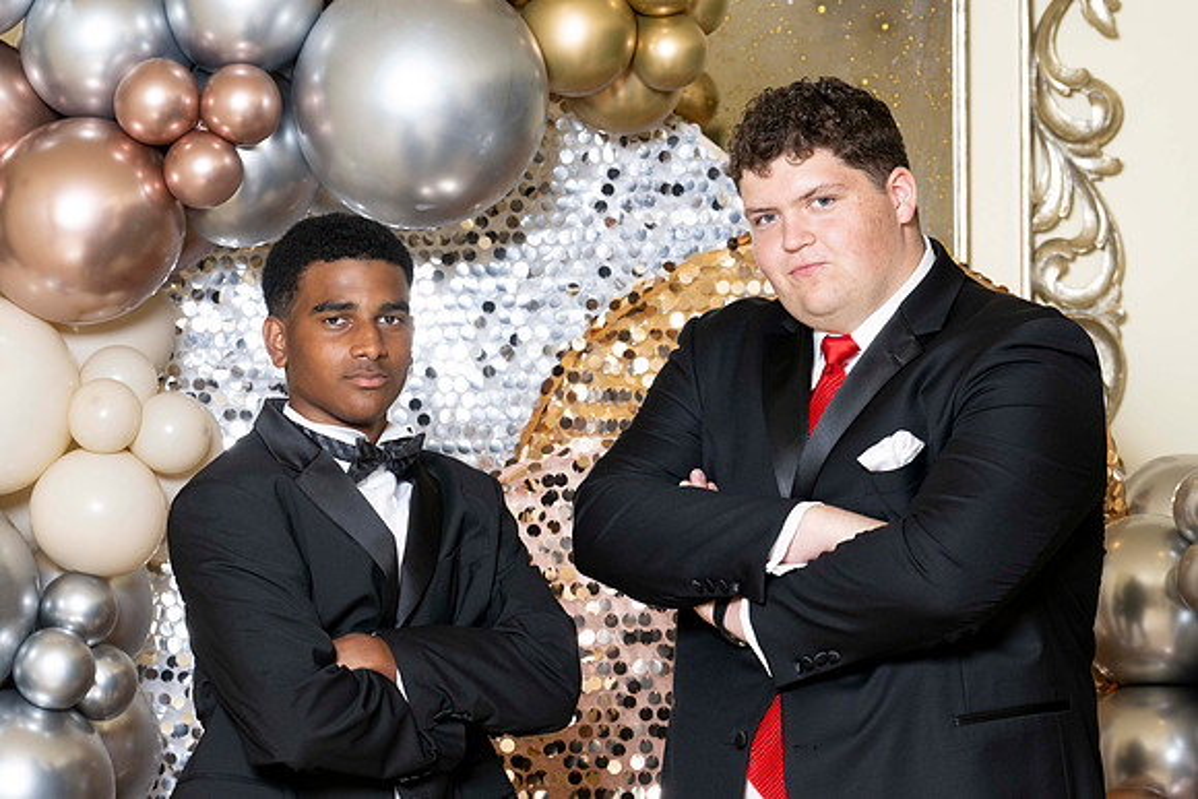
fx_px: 6349
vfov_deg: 7.2
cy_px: 444
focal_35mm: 191
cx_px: 620
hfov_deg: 10.8
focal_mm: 125
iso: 250
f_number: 5.6
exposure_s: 1/200
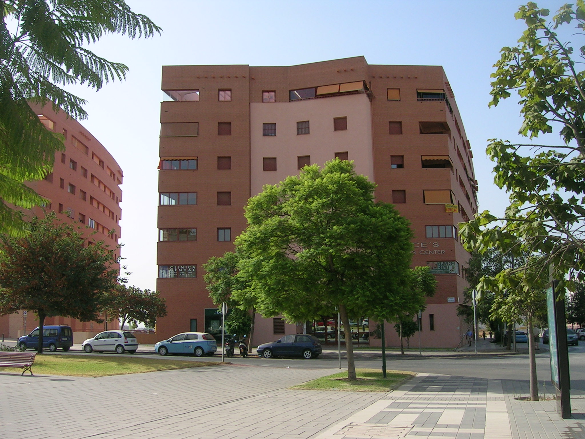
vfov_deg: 40.7
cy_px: 220
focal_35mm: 35
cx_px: 292
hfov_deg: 52.6
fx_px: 591
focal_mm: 5.4
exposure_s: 1/349
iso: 50
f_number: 4.8
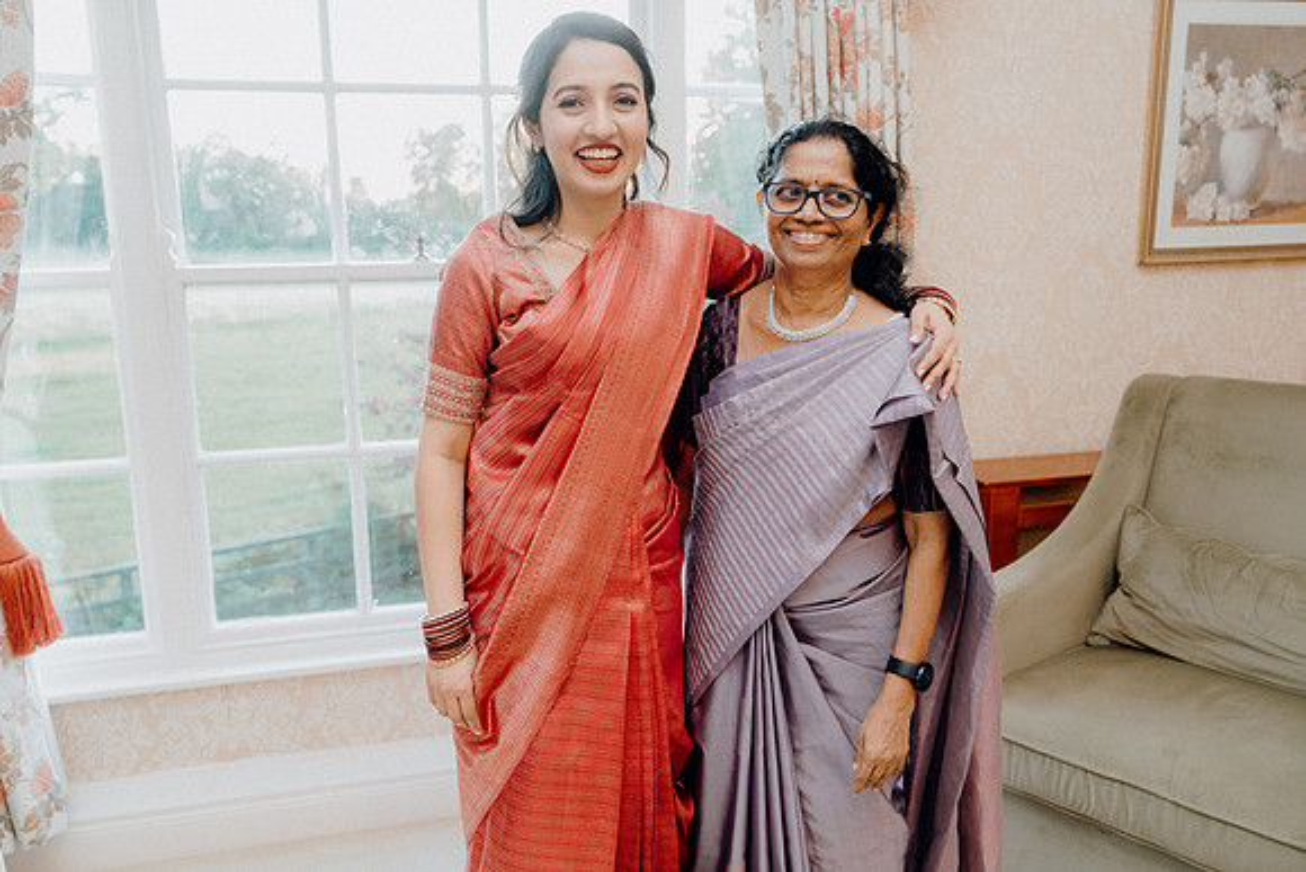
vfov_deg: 43.6
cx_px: 653
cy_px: 436
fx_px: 1089
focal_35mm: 30
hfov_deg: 61.9
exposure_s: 1/200
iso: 2500
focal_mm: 30
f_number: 3.5
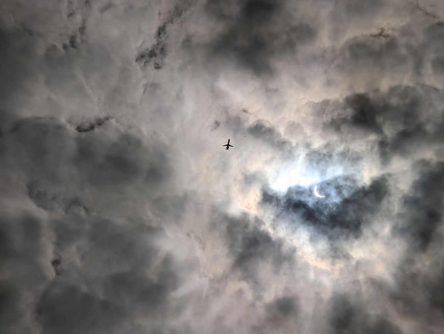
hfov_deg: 17.9
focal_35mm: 110
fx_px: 1413
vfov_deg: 13.5
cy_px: 167
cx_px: 222
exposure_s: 1/1412
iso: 18
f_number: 2.8
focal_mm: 18
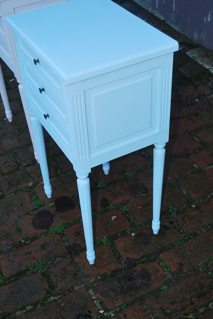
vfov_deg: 38.8
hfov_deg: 26.6
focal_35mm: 51
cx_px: 106
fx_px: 451
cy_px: 160
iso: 200
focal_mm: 34
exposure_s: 1/60
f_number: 5
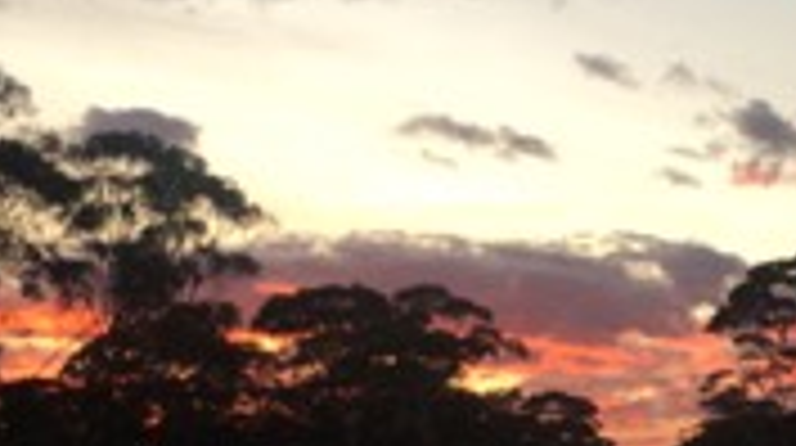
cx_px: 580
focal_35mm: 93
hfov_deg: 22.8
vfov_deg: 12.9
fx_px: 1960
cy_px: 284
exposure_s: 1/120
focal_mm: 4.15
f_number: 2.2
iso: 32
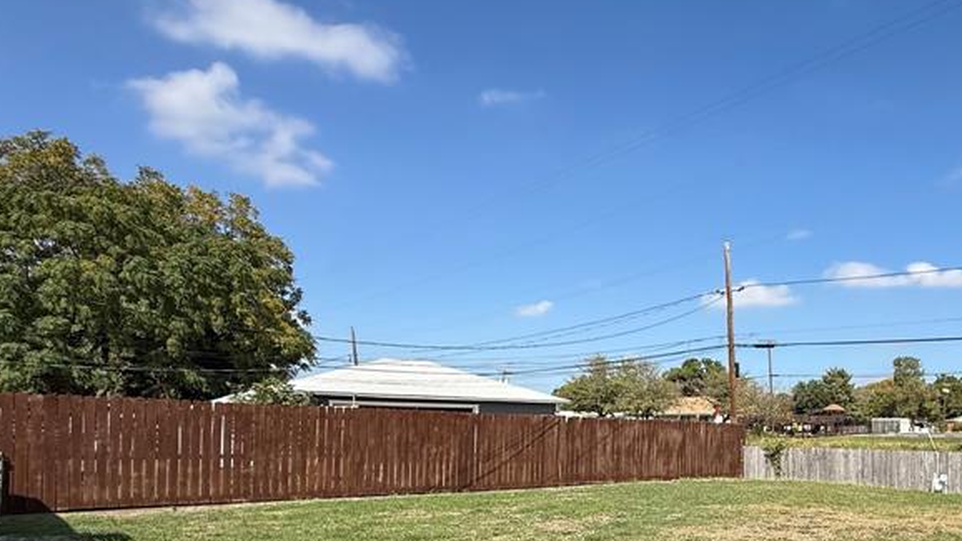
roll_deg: -0.4
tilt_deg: +0.2
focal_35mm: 27
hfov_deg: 64.1
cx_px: 761
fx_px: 689
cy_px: 433
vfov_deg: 41.1
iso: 50
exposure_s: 1/2506
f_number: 2.2
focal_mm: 2.22
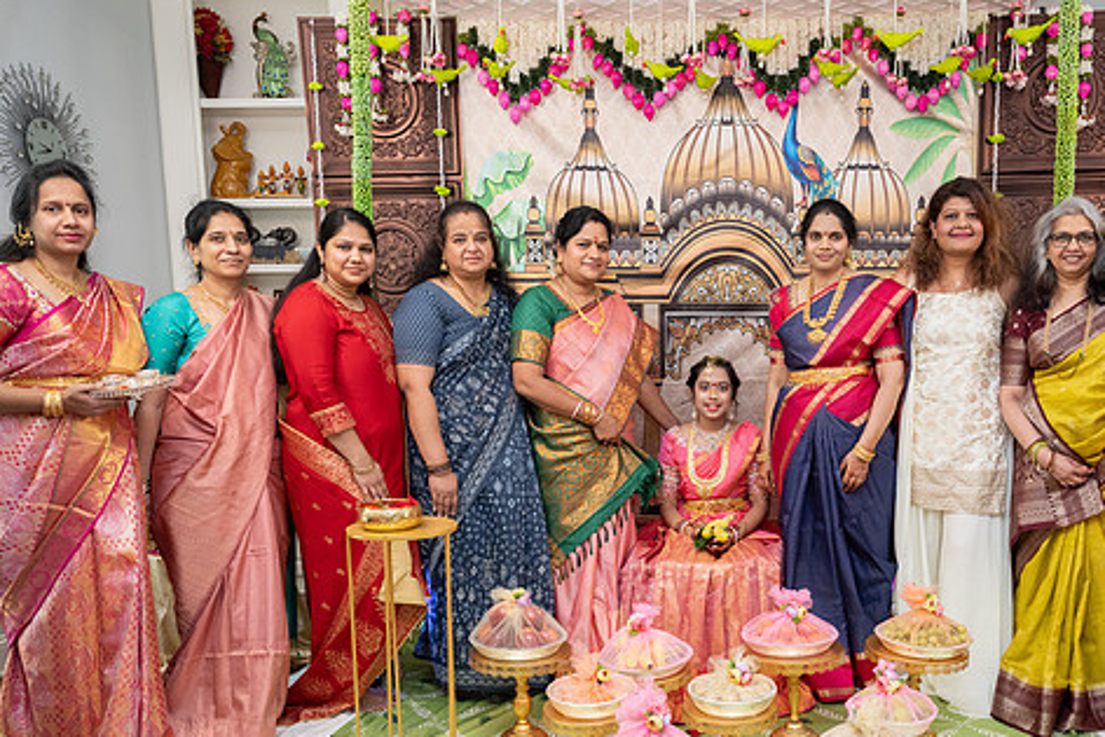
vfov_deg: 40.8
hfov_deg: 58.0
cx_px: 691
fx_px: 982
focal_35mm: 32
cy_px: 466
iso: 1000
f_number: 4
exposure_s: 1/160
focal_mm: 24.5
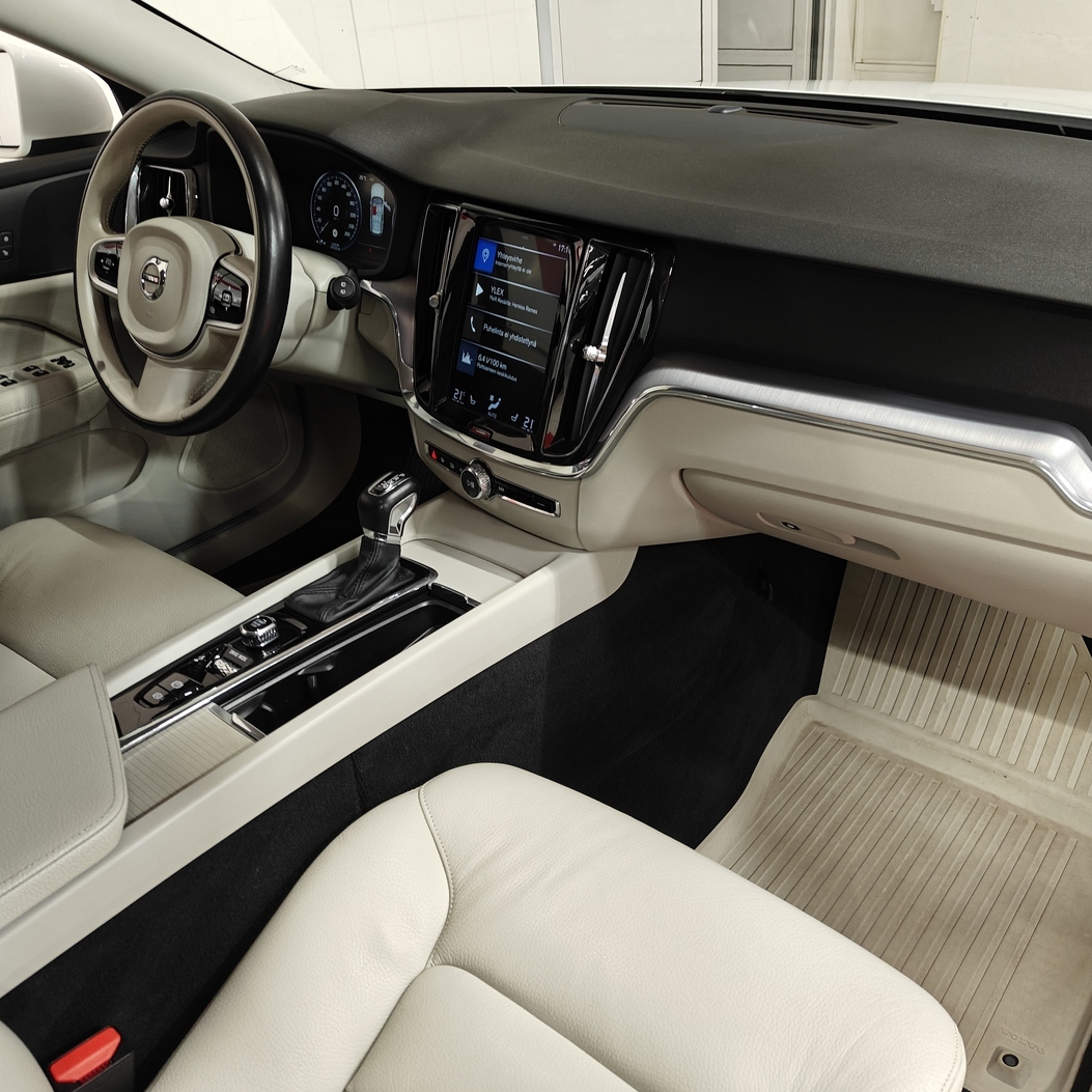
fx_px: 1035
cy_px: 541
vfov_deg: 55.6
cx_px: 628
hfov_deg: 55.4
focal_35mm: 29
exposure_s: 1/50
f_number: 1.8
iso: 250
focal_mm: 5.59
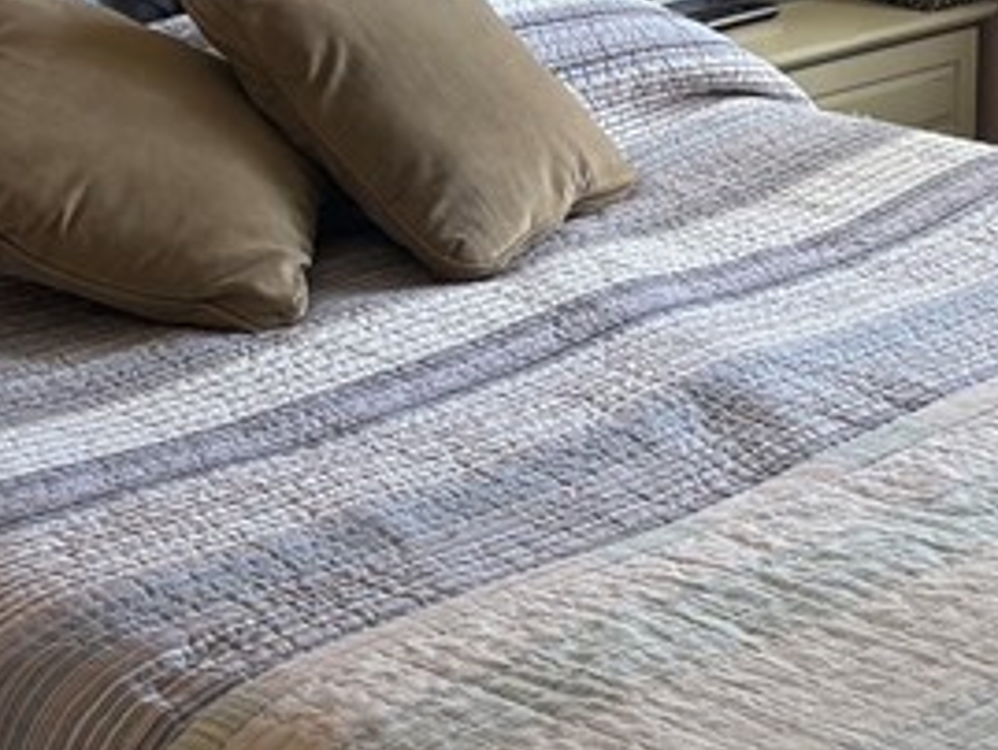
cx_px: 976
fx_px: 2856
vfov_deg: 14.1
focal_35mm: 99
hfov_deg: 19.3
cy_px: -349
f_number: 1.6
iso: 125
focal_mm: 5.96
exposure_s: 1/105
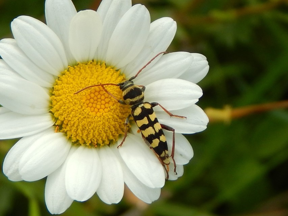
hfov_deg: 15.1
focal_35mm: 131
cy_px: 108
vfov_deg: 11.3
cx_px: 144
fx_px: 1090
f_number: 4.8
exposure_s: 1/400
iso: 125
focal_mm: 23.4
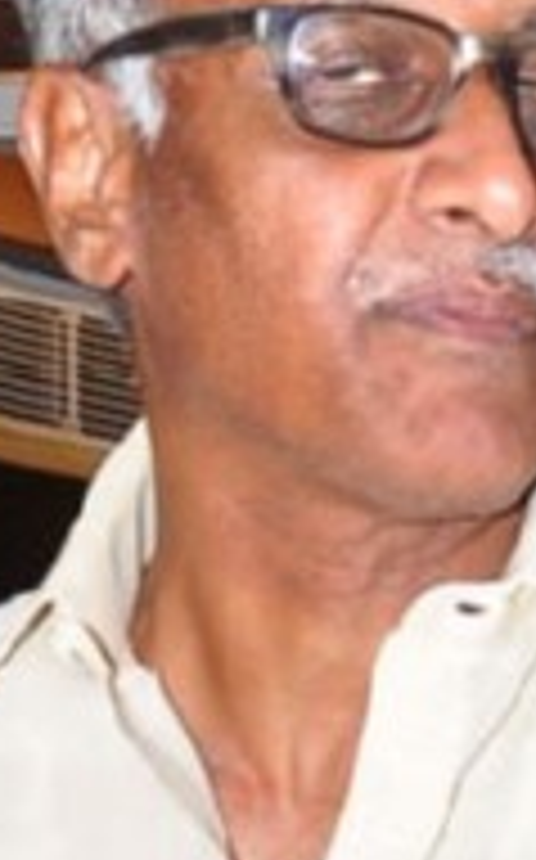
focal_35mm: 265
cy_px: 2380
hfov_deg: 4.7
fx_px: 6208
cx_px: 1536
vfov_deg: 7.2
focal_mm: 22
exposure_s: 1/125
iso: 400
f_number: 8
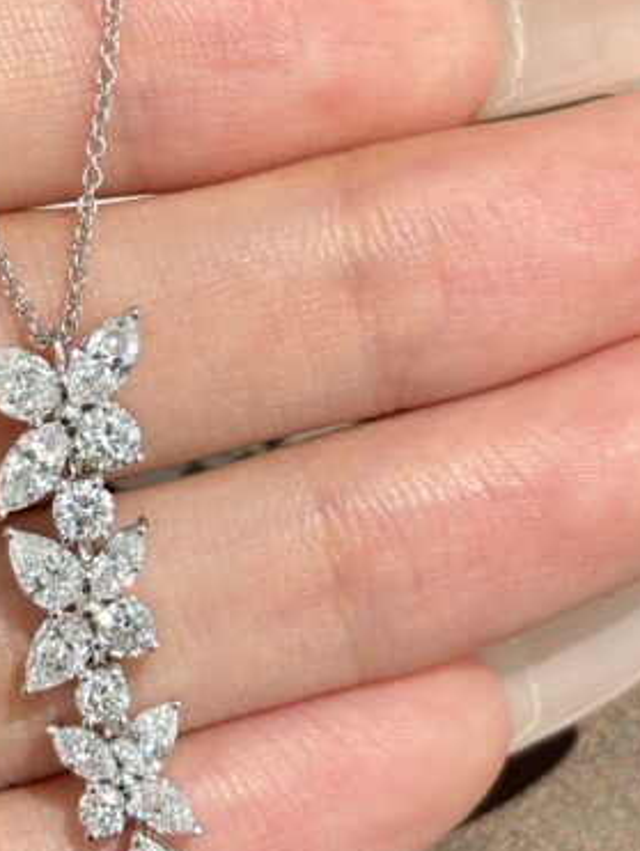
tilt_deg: -59.5
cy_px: 280
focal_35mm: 112
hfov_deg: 13.1
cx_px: 37
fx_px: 2756
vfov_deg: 17.5
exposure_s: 1/100
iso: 40
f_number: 1.6
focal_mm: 5.96
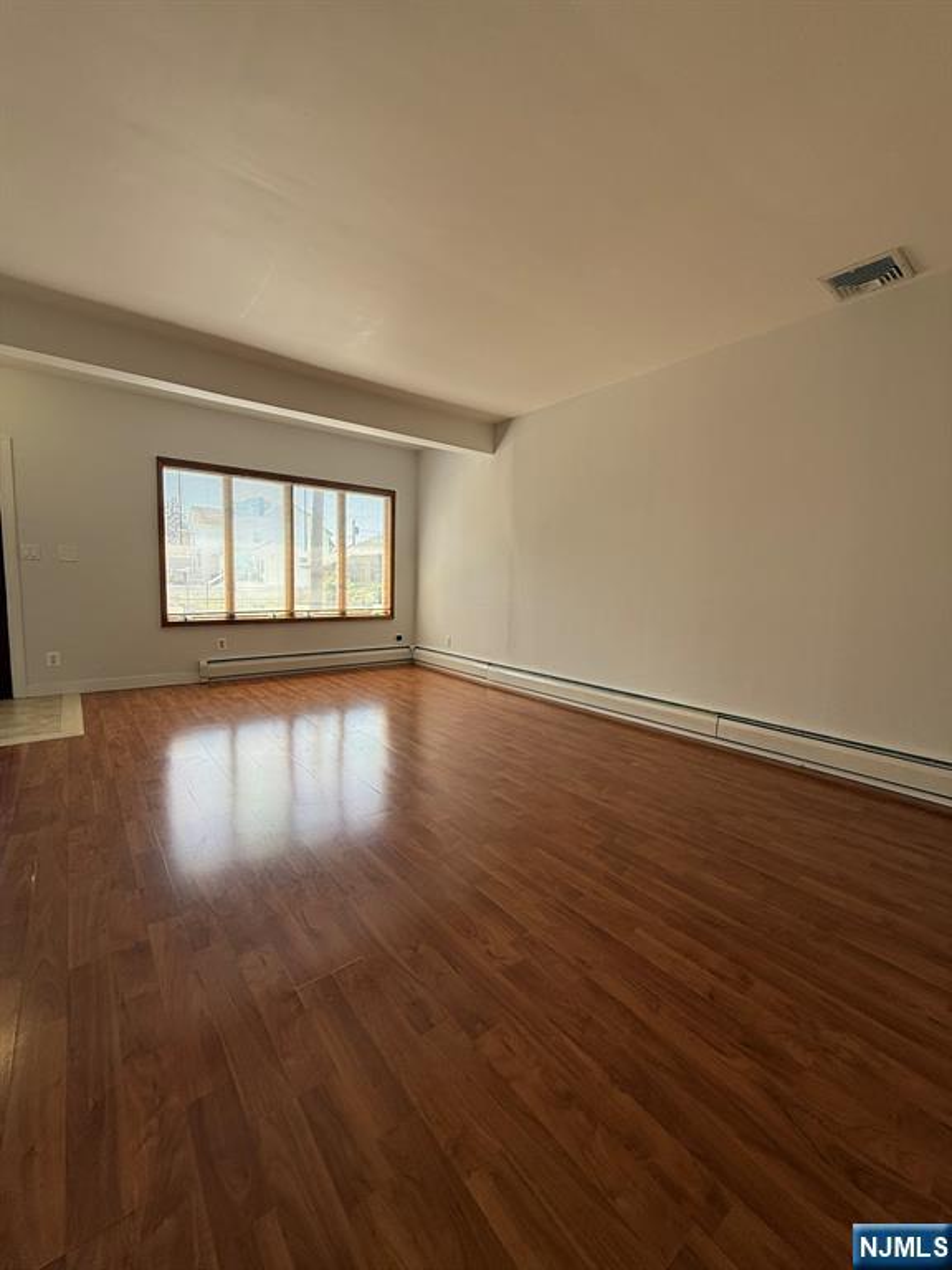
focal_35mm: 14
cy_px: 635
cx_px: 476
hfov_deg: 85.7
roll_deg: -2.4
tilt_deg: -4.5
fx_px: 513
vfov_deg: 102.1
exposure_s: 1/156
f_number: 2.2
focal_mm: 2.22
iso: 64
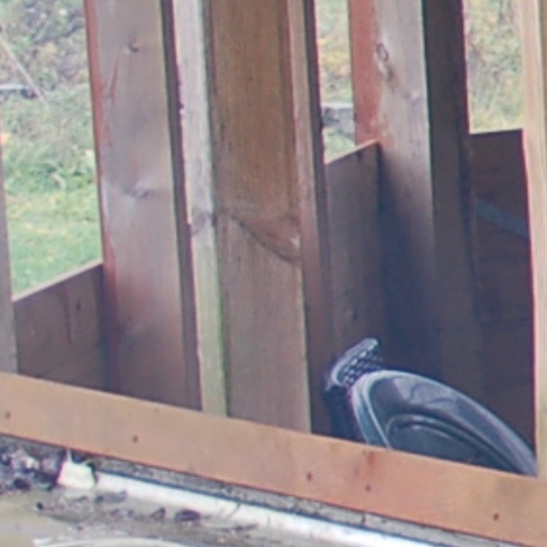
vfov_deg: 6.1
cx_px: 2058
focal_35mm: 285
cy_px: 316
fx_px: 5095
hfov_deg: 5.5
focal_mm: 28
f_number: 4
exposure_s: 1/30
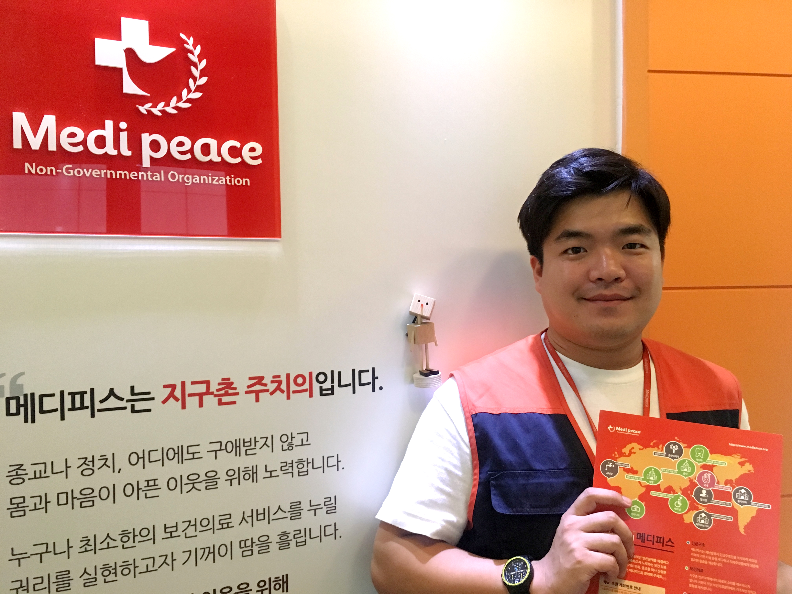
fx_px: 664
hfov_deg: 61.7
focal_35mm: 29
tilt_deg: -1.9
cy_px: 297
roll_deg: +1.2
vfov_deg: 48.2
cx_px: 396
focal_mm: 4.15
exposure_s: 1/20
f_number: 2.2
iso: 200
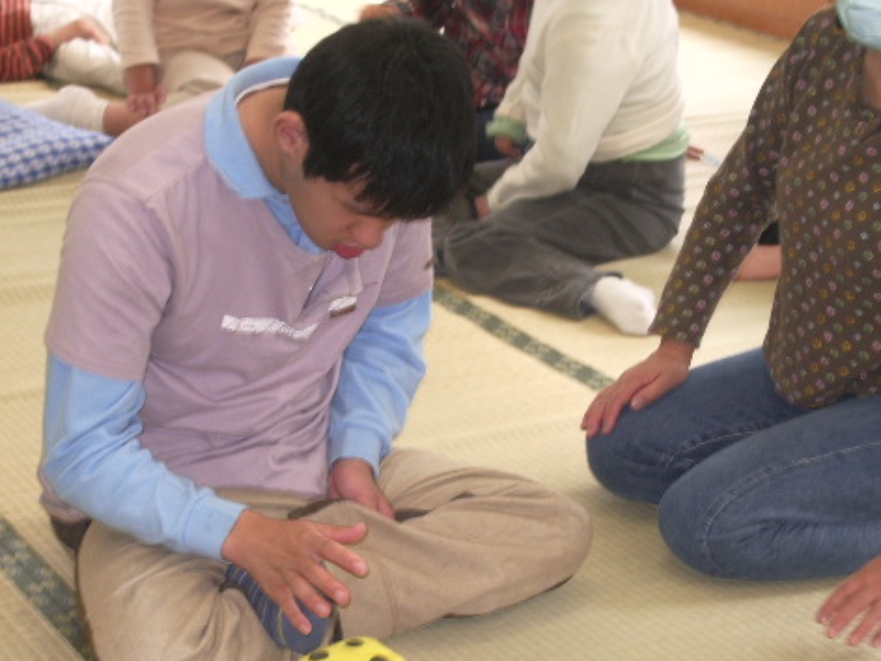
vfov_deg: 17.5
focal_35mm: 84
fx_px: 2138
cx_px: 461
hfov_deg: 23.3
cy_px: 441
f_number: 3.5
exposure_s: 1/50
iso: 100
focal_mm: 10.2
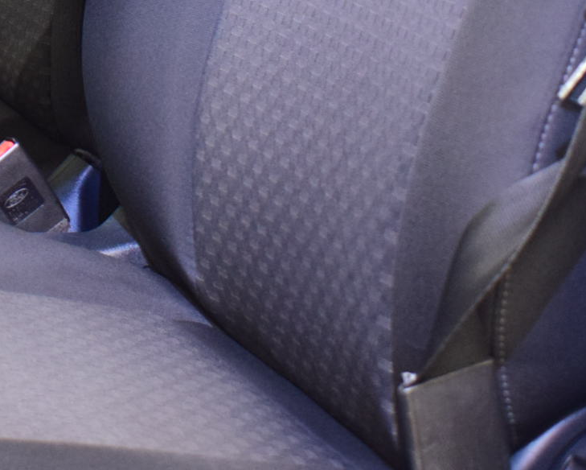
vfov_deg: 11.3
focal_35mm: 133
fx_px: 2307
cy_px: -142
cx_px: -72
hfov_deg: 14.1
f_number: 3.8
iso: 1600
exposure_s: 1/15
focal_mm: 23
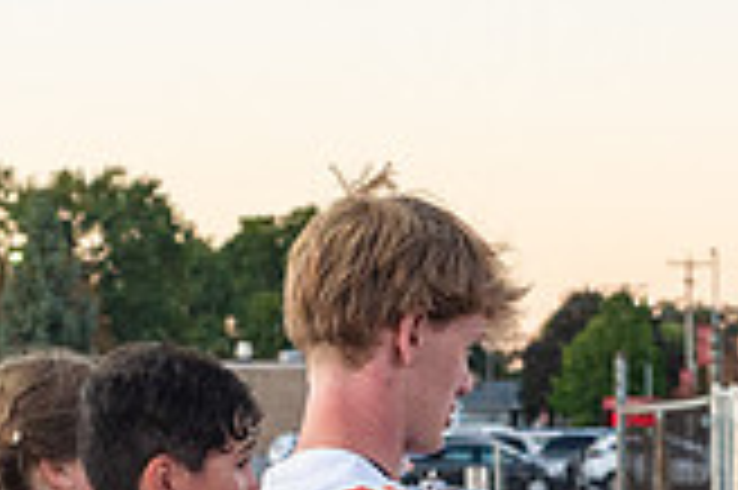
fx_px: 4690
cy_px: 576
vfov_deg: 6.0
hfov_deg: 9.0
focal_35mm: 229
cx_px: 432
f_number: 5.6
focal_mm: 50
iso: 1600
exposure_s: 1/400
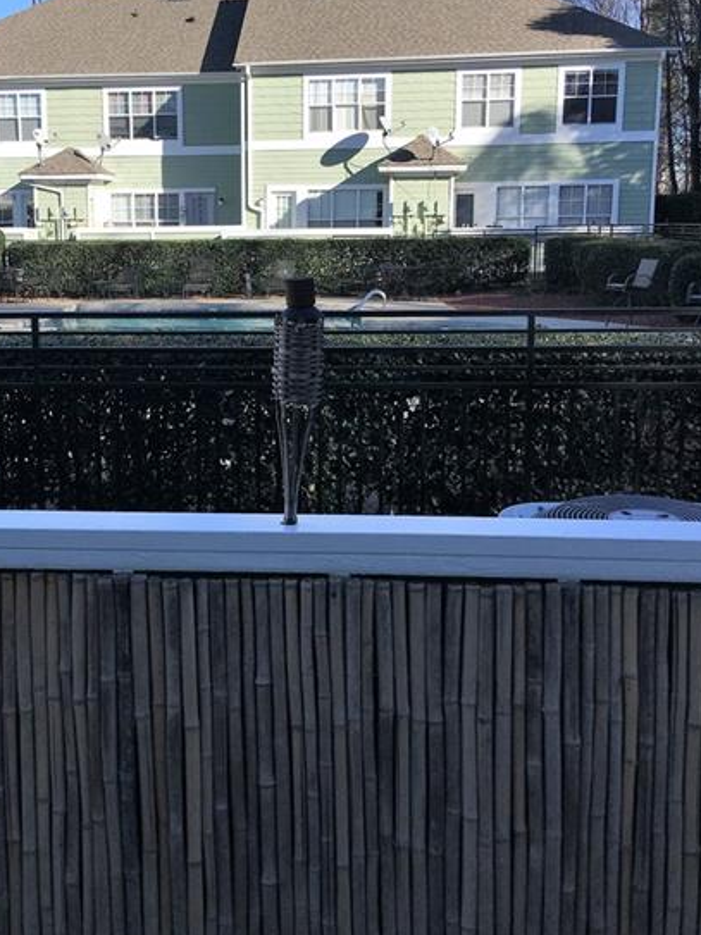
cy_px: 375
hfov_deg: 34.8
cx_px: 227
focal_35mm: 41
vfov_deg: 45.5
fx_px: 1107
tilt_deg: -7.5
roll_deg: +0.5
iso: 25
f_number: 2.2
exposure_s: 1/916
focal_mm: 4.15
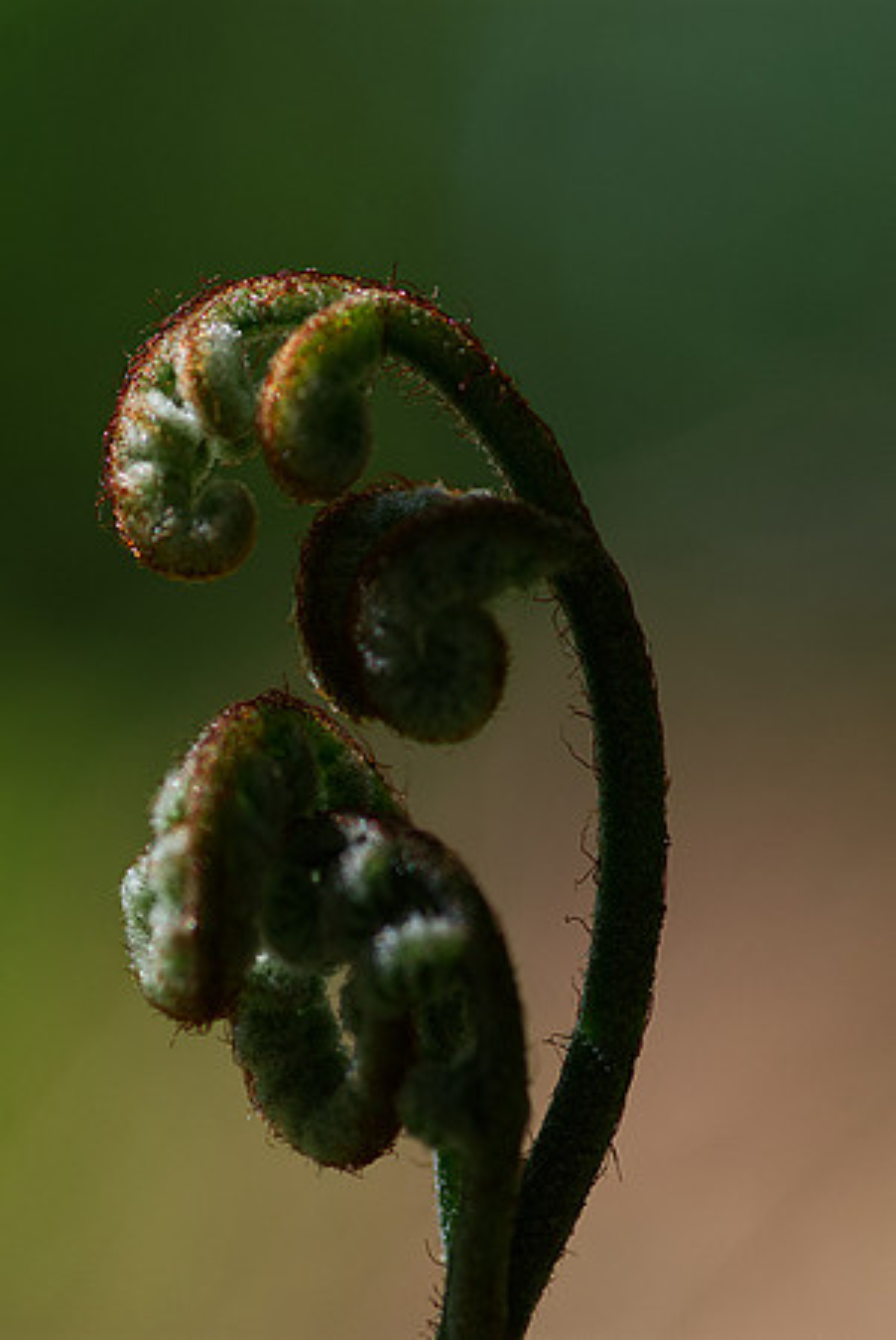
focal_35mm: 150
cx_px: 448
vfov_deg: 13.7
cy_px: 670
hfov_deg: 9.2
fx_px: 5587
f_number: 4
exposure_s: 1/350
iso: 200
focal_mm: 100
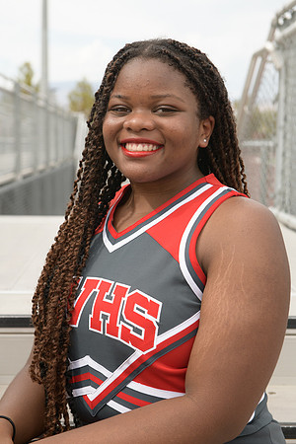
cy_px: 222
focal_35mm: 70
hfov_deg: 19.5
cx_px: 148
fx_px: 863
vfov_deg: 28.8
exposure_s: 1/1250
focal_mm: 70
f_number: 5.6
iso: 800
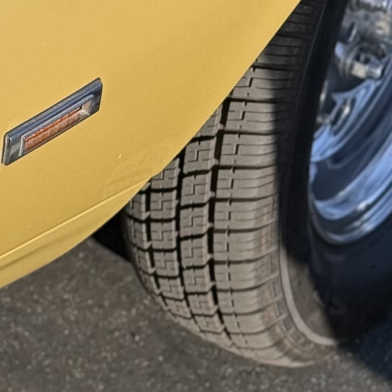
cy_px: -392
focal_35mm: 213
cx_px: -201
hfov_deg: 8.0
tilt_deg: -26.6
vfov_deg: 7.9
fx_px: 2729
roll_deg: -0.4
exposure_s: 1/475
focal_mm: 6.76
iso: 64
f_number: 1.78
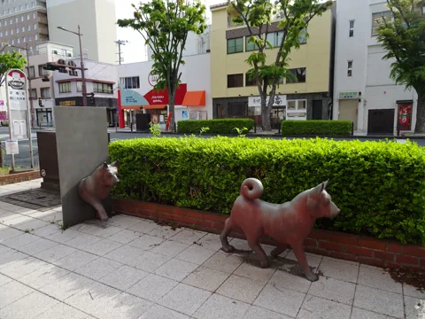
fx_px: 295
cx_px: 212
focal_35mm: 24
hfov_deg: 71.6
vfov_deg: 56.8
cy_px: 160
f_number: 3.5
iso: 80
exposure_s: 1/320
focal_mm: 4.1
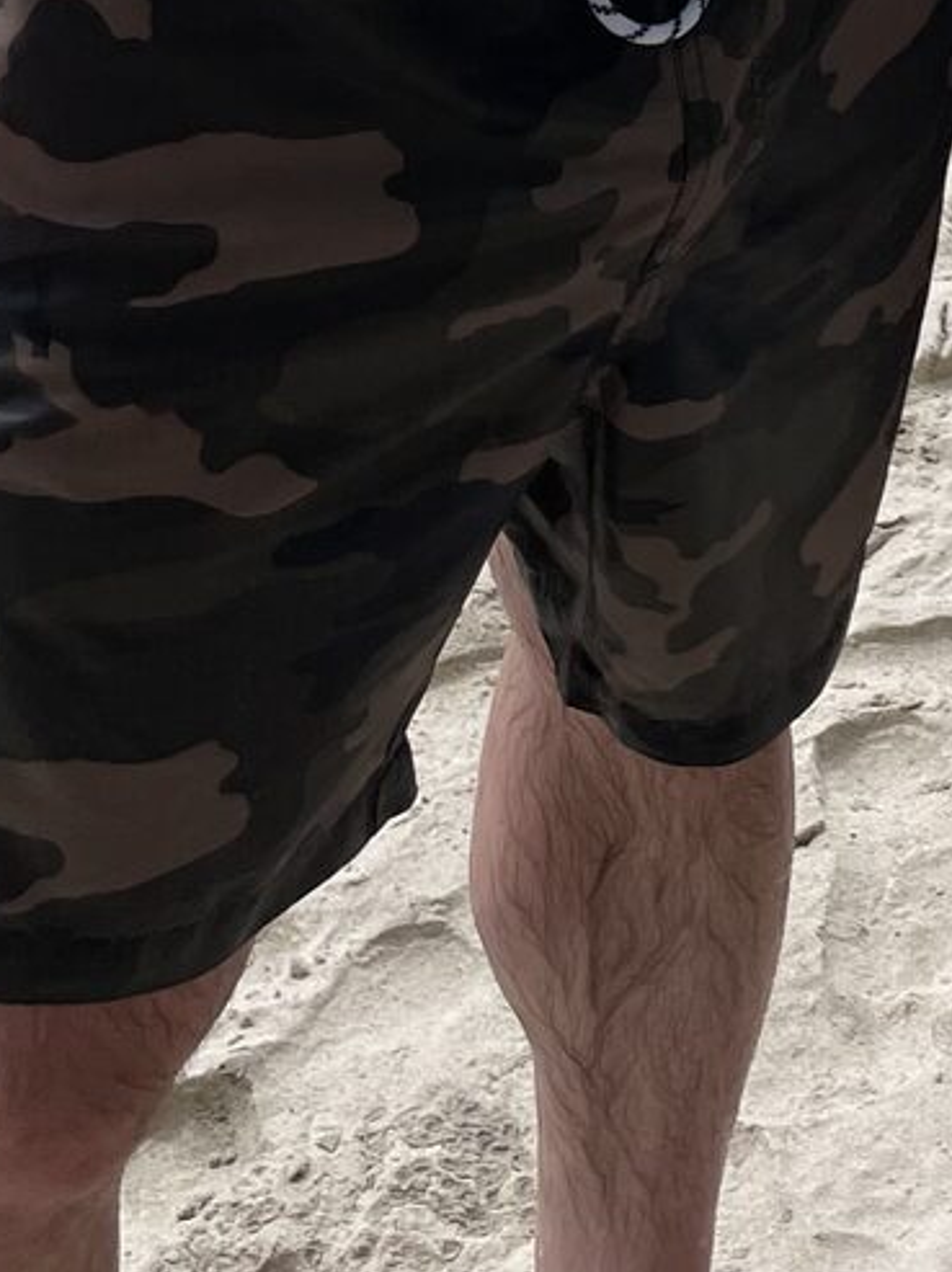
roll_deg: +0.6
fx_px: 3488
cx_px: 1171
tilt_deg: -19.2
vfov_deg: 18.2
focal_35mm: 95
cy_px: -676
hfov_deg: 15.0
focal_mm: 4.2
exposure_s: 1/4000
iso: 32
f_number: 1.6
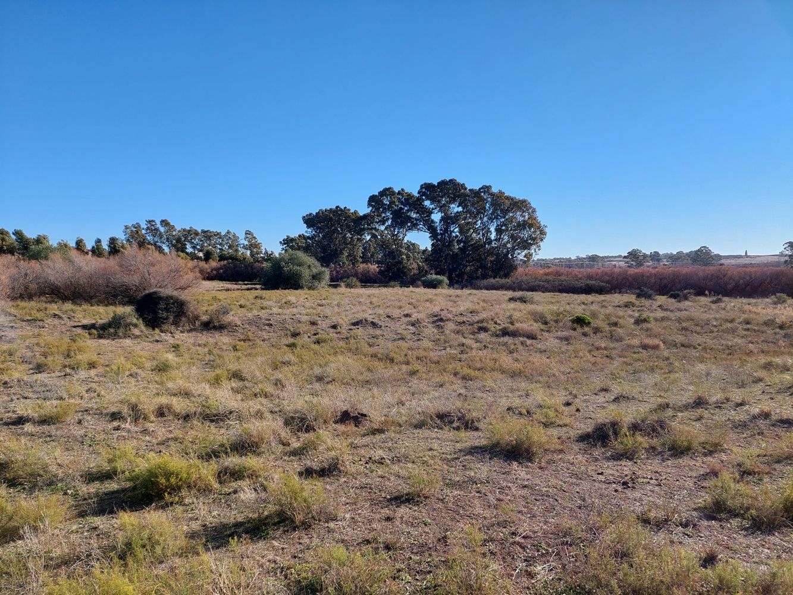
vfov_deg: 56.8
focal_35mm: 24
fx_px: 550
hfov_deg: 71.6
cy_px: 298
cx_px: 396
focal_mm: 5.23
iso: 40
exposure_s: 1/1278
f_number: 1.8
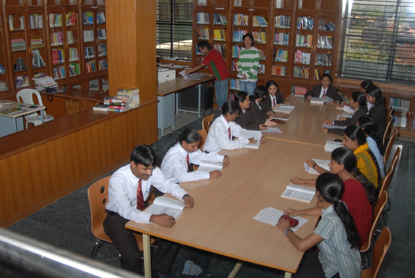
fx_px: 415
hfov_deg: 53.1
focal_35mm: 36
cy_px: 139
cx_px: 208
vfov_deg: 37.0
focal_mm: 24
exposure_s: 1/125
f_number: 3.5
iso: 100
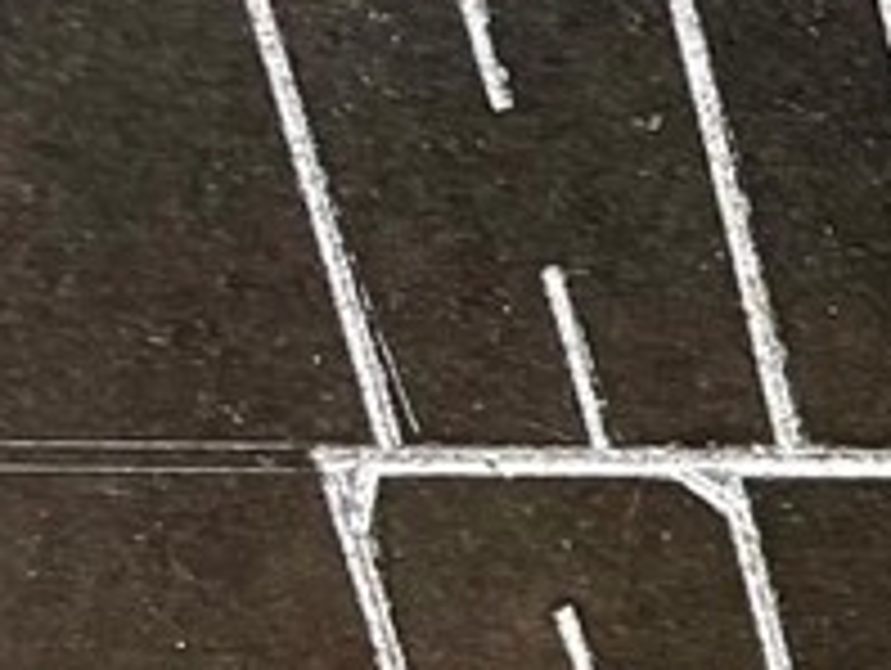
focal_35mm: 189
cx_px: 2506
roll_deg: +1.3
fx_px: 4871
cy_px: 1138
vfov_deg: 7.7
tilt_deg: -36.5
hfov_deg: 8.9
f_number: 1.6
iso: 50
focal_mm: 4.2
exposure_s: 1/121
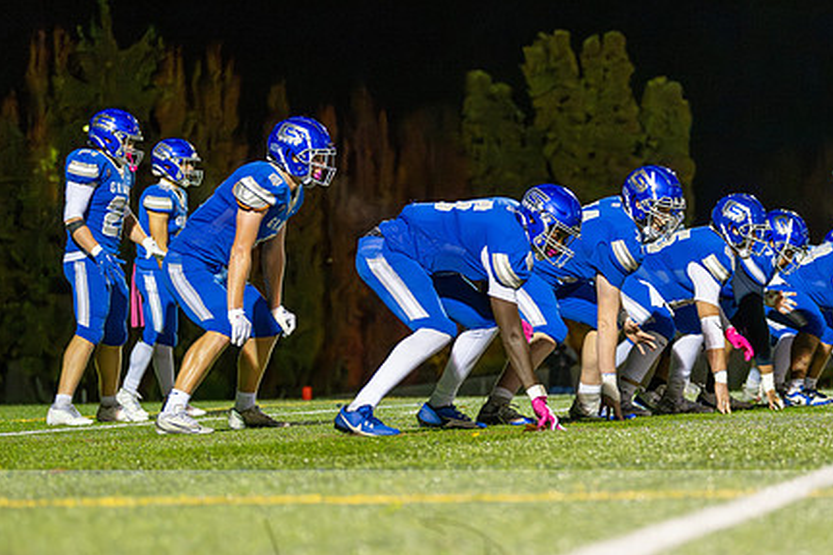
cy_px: 372
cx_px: 522
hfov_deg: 15.5
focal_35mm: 132
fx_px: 3053
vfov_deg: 10.4
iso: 11400
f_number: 2.8
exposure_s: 1/1000
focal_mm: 98
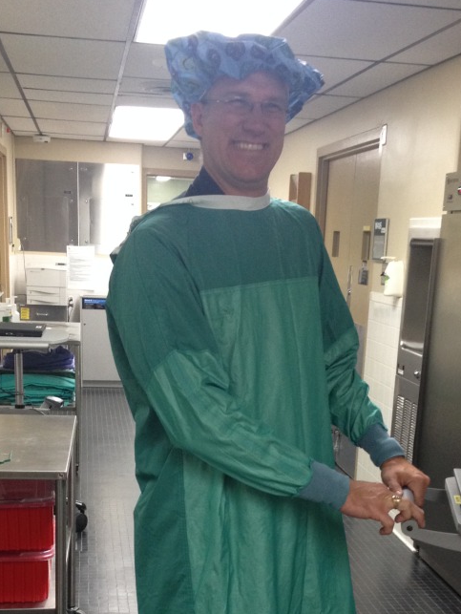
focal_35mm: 58
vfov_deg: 32.3
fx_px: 1029
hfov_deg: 25.3
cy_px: 491
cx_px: 239
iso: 160
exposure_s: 1/20
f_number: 2.4
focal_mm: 4.28
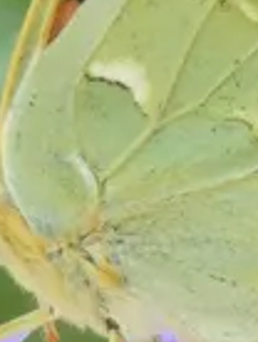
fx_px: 20785
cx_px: 198
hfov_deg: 0.7
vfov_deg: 0.9
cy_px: 116
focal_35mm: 2098
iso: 320
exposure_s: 1/100
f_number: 5.6
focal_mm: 81.4
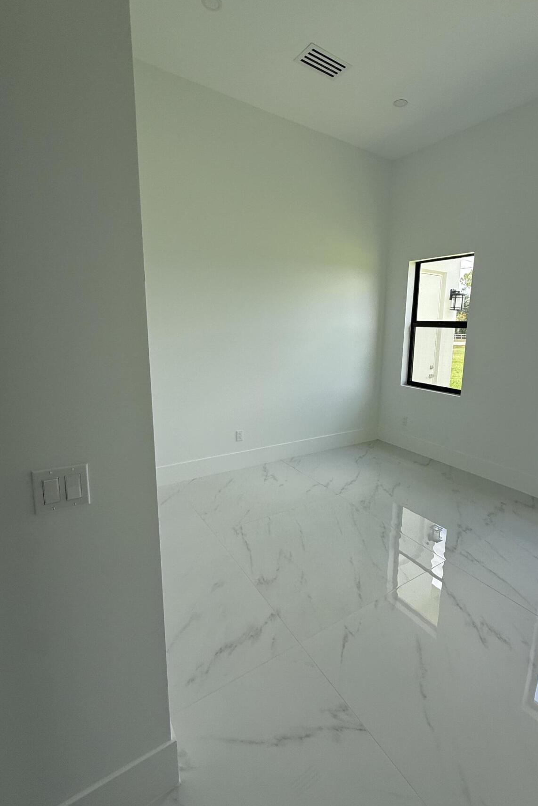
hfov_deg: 69.7
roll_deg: -1.8
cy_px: 397
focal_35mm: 17
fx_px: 381
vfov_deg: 93.3
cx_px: 323
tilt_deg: -9.8
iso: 64
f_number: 2.2
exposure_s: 1/368
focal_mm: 2.22
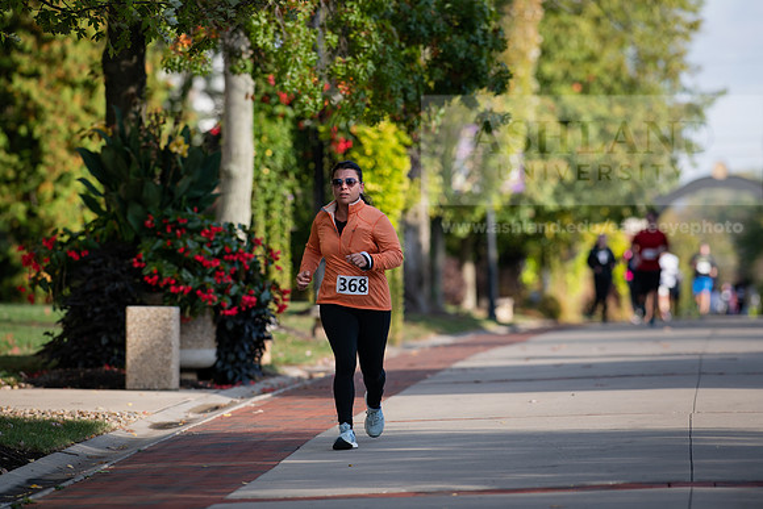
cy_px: 254
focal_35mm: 300
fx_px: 6360
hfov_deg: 6.9
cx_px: 382
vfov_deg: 4.6
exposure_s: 1/640
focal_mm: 300
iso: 200
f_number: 4.5
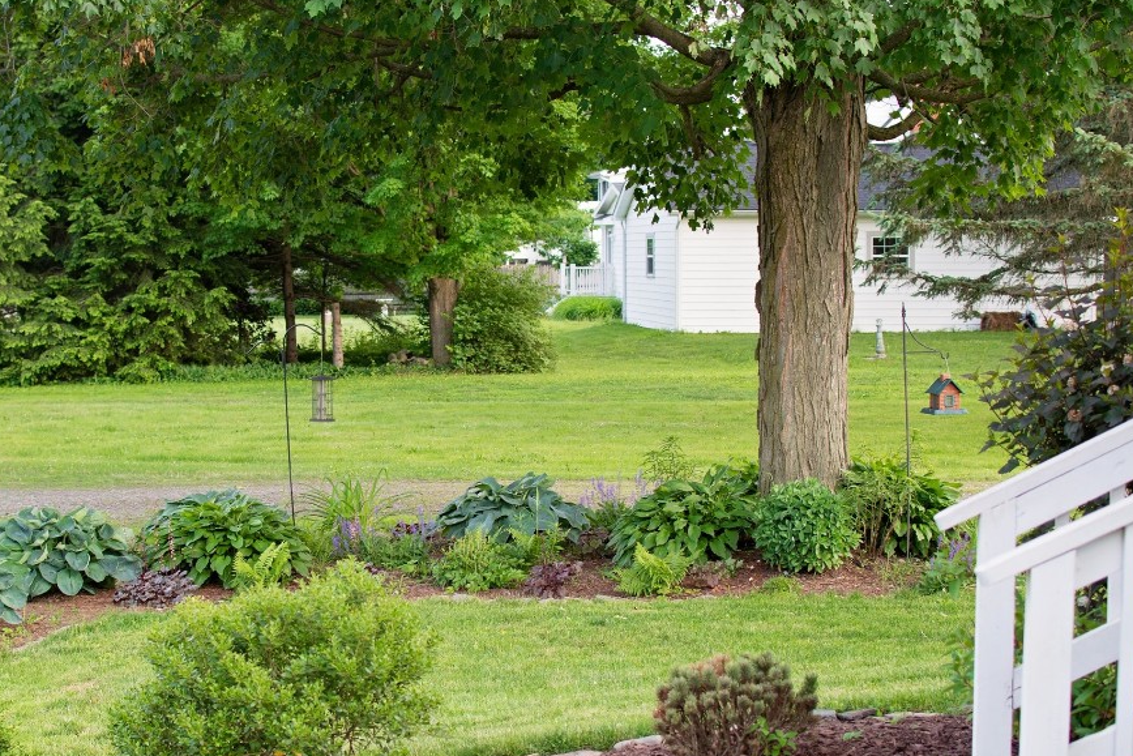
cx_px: 437
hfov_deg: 29.1
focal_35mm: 69
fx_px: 2172
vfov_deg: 19.7
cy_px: 432
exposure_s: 1/125
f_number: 2.8
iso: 100
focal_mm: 35
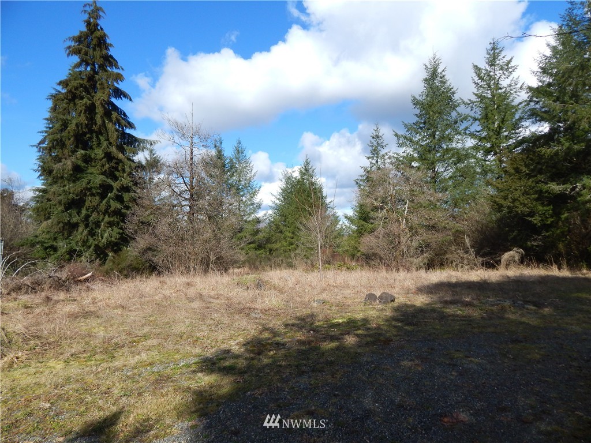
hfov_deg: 73.9
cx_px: 296
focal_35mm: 23
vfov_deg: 58.9
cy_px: 222
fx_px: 393
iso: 125
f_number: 3
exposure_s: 1/1500
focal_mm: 4
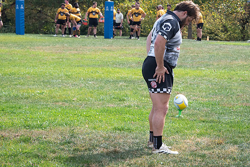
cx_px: 162
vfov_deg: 9.1
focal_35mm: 151
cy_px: 47
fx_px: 1049
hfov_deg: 13.6
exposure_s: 1/1000
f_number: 8
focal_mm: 82
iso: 400
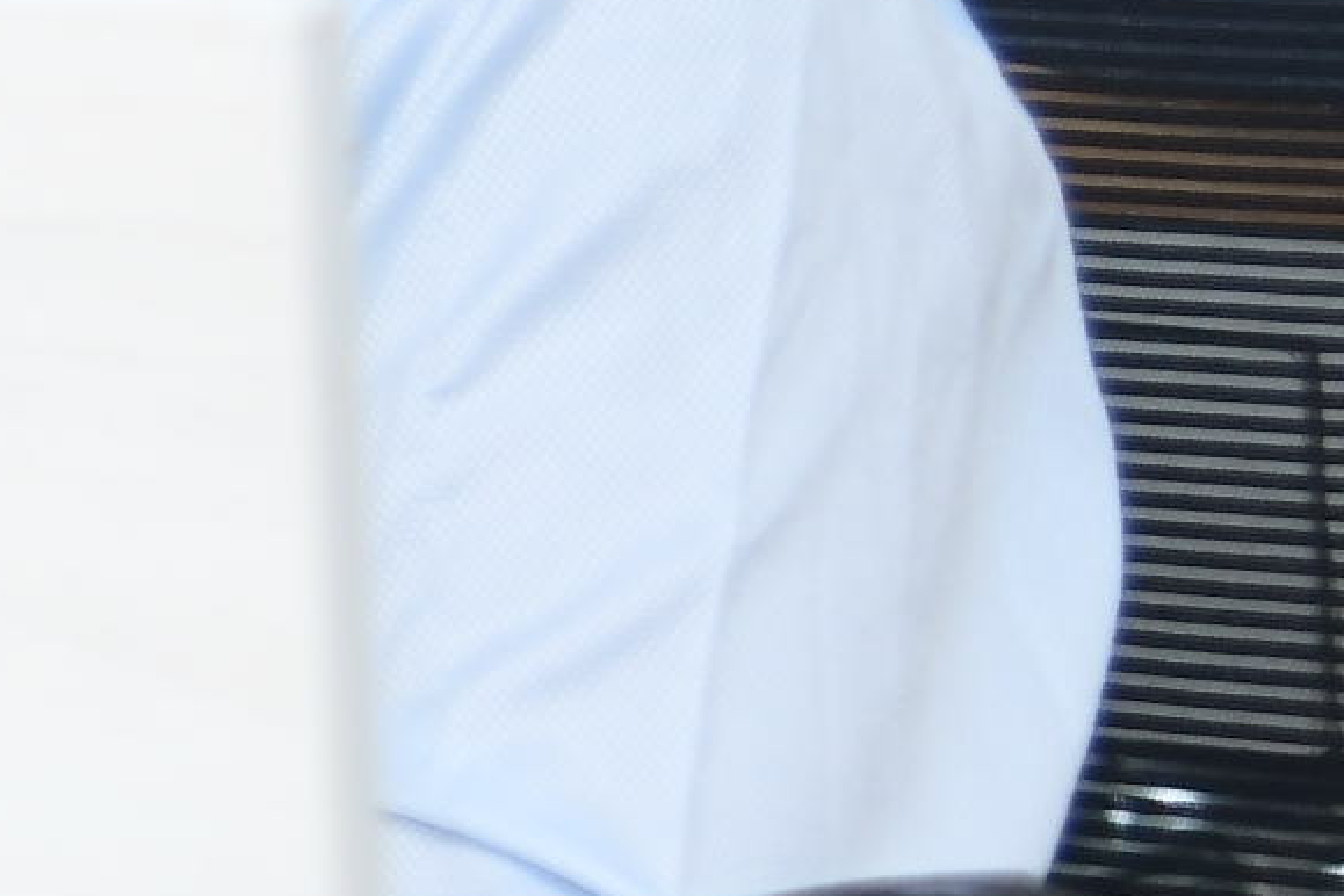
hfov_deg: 5.7
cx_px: -3113
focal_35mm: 328
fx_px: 12244
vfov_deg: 4.1
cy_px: -1390
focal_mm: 46
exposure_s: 1/160
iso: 640
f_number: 4
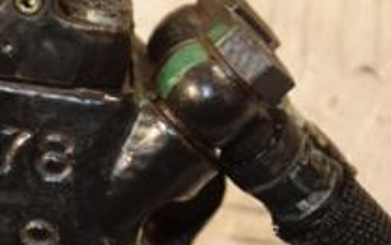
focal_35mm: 329
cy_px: 269
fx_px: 3514
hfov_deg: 6.4
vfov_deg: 4.0
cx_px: 7
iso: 800
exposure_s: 1/160
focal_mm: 75
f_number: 5.3
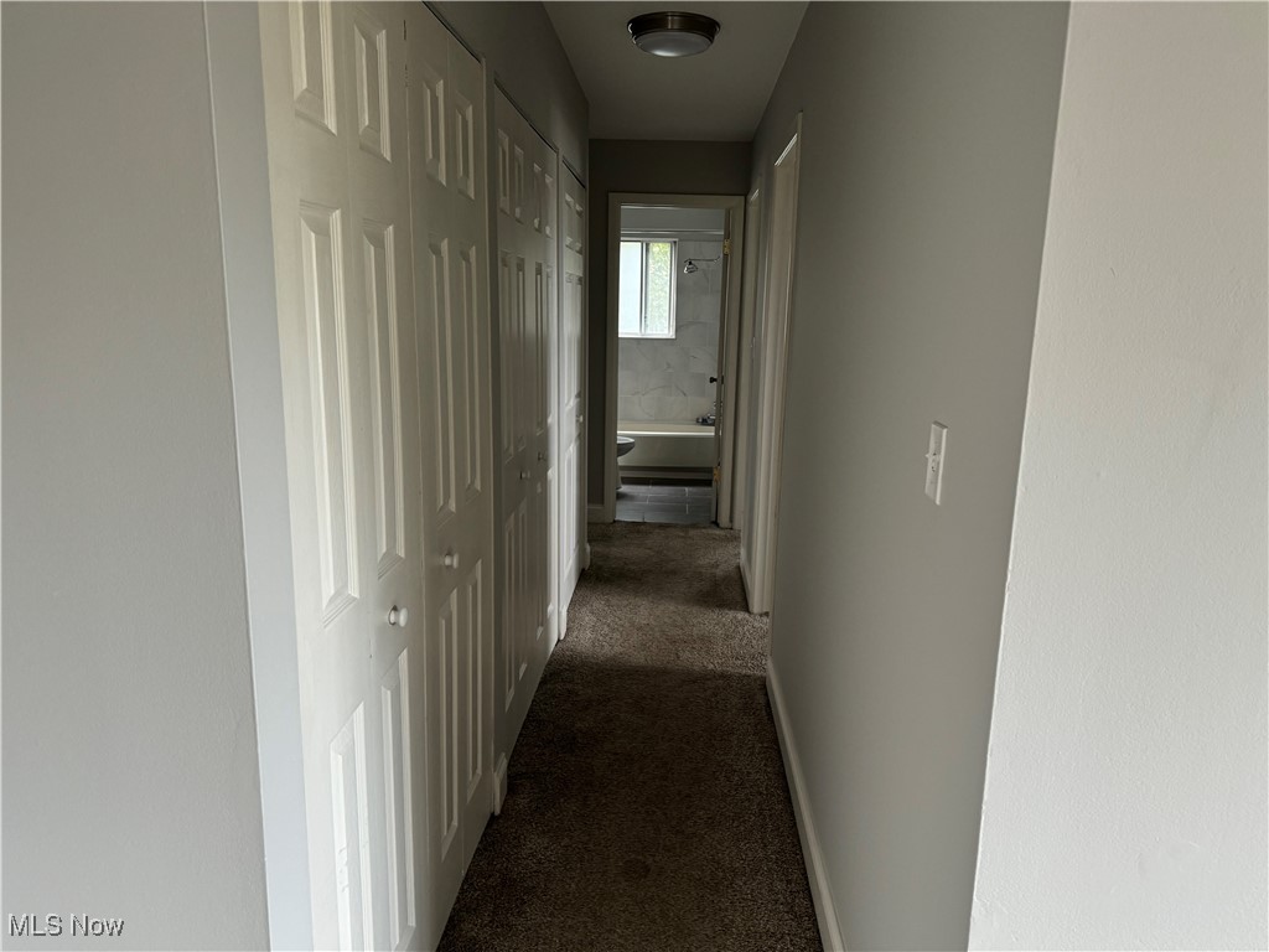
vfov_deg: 56.8
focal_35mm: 24
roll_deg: -1.7
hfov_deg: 71.6
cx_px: 634
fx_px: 880
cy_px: 476
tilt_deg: -12.6
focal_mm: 6.76
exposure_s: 1/110
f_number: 1.78
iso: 200
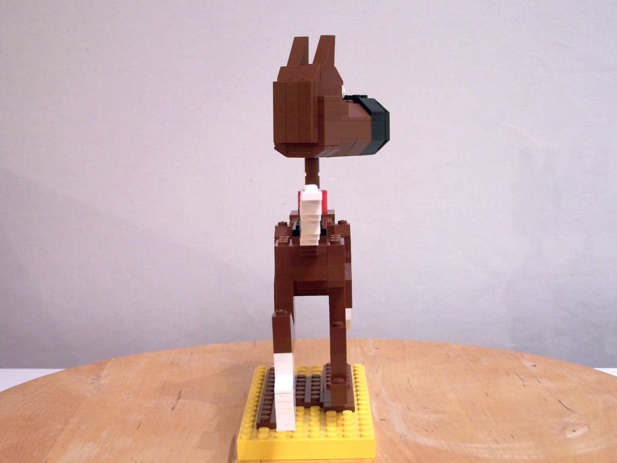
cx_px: 308
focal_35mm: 56
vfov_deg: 26.1
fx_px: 998
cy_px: 232
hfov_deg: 34.3
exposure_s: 1/4
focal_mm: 9.3
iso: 80
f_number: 3.1
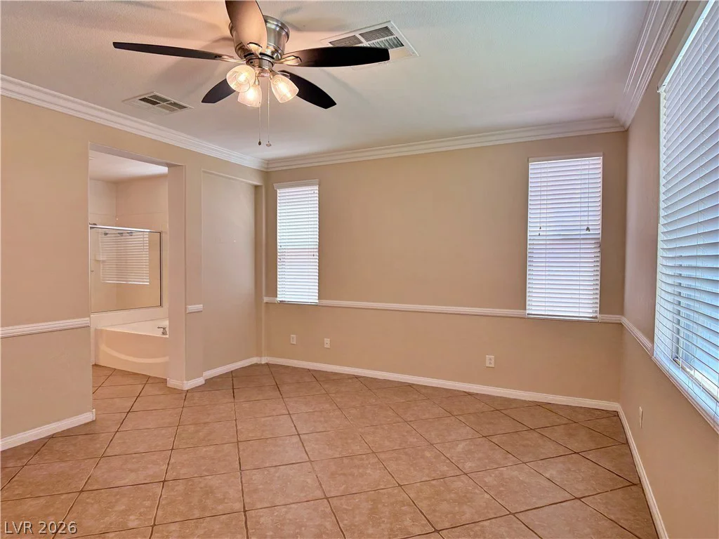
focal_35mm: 24
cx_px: 360
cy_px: 270
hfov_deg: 71.6
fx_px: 498
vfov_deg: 56.8
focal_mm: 6.76
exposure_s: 1/120
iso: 100
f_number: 1.78
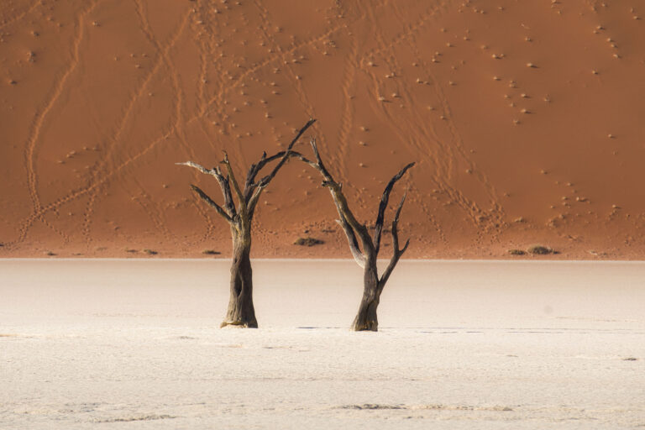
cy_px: 215
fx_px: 10749
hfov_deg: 3.4
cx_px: 322
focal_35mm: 600
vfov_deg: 2.3
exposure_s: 1/500
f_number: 13
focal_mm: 400
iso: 400
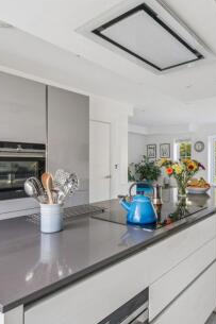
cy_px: 161
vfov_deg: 71.5
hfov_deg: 50.4
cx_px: 143
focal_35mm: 25
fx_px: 225
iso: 100
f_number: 8
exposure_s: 1/6
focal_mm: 16
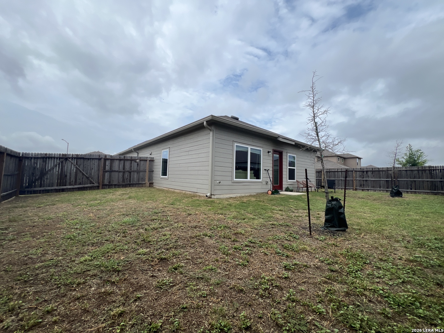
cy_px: 166
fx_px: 167
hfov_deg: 106.2
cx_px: 222
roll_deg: -2.3
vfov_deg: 89.9
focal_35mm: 13
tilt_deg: +3.9
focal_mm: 1.57
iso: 32
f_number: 1.8
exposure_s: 1/1623
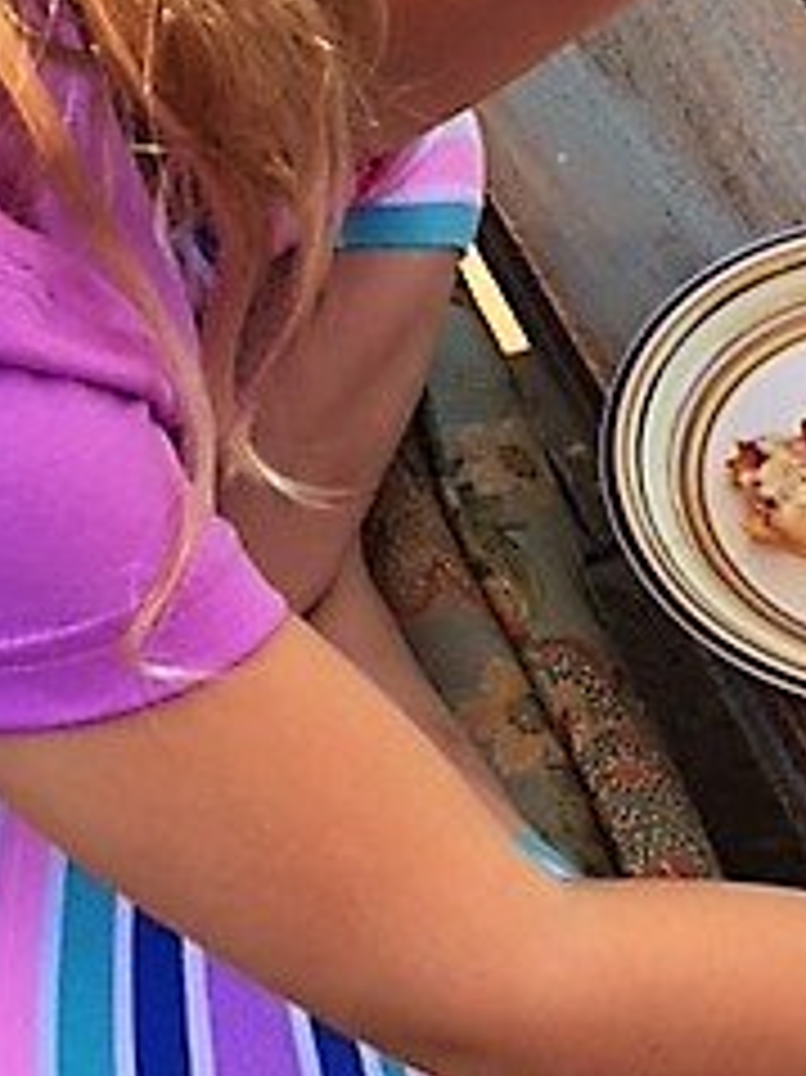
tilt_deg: -58.9
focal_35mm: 68
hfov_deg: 21.0
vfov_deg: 28.5
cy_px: 428
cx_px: 783
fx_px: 2113
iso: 32
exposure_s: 1/366
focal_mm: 4.15
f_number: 2.2
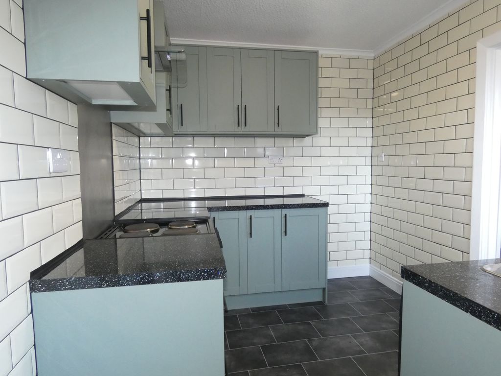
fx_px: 304
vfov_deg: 63.4
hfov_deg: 79.0
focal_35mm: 21
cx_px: 250
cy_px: 188
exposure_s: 1/60
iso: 640
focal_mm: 3.8
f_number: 2.9
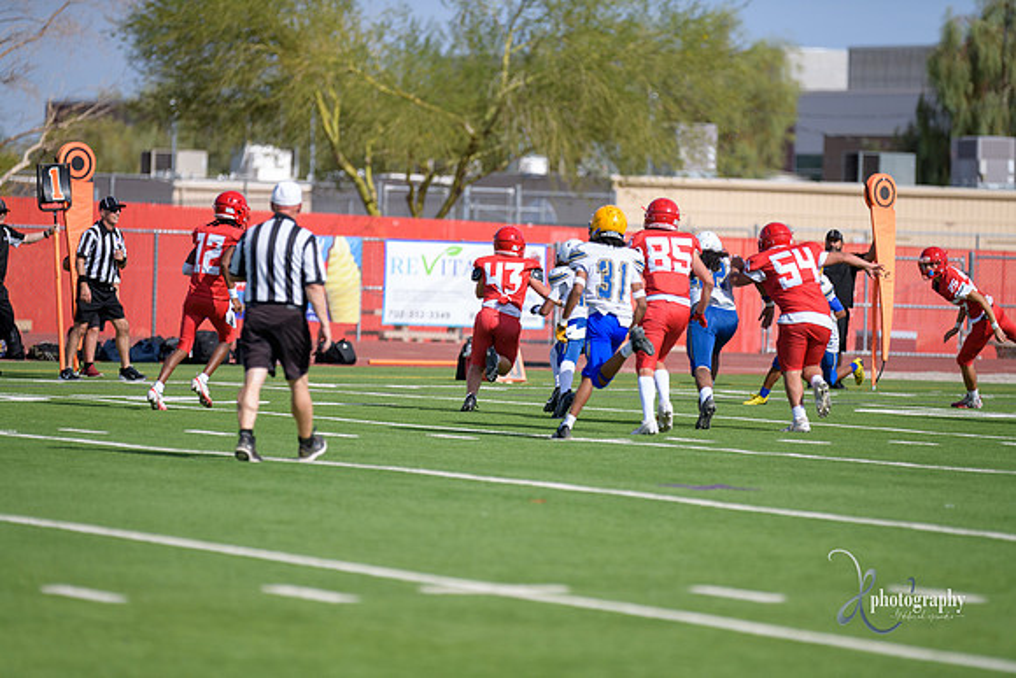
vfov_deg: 6.2
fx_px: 6210
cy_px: 339
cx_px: 508
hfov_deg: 9.4
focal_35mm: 220
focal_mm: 220
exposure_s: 1/3200
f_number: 2.8
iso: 200
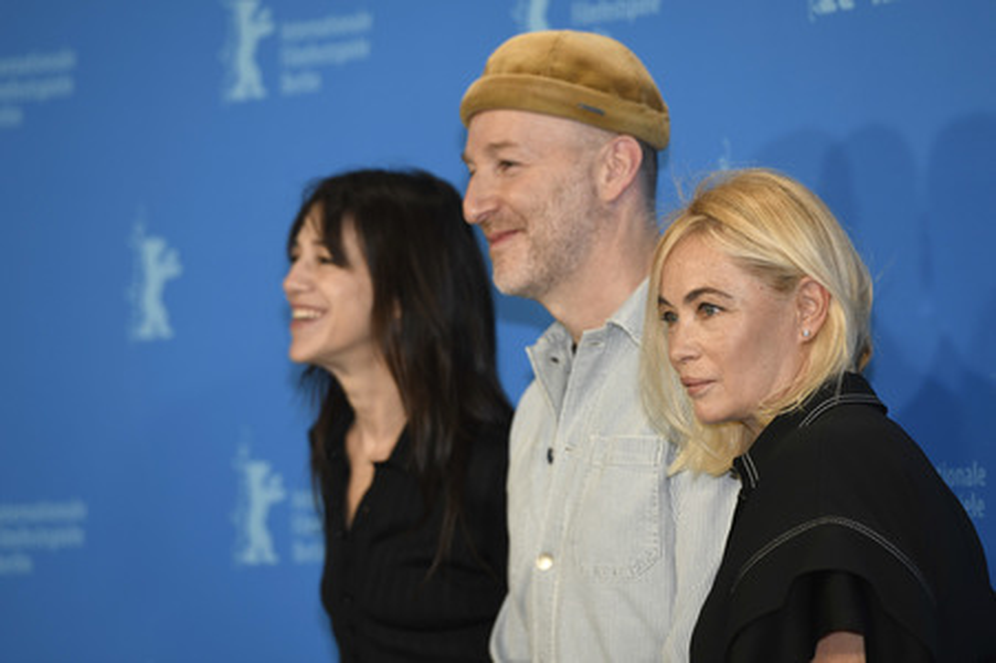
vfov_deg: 6.9
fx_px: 5529
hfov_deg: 10.3
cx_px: 498
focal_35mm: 200
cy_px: 332
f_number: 4
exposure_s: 1/320
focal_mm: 200
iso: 640
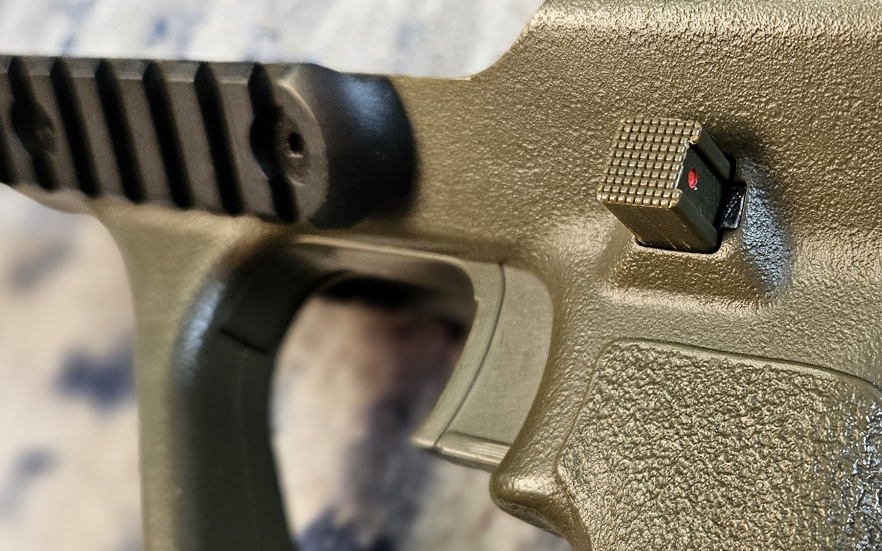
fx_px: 1178
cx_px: 631
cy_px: 300
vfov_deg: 26.3
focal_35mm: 49
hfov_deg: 40.2
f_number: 1.8
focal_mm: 5.4
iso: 400
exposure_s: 1/142
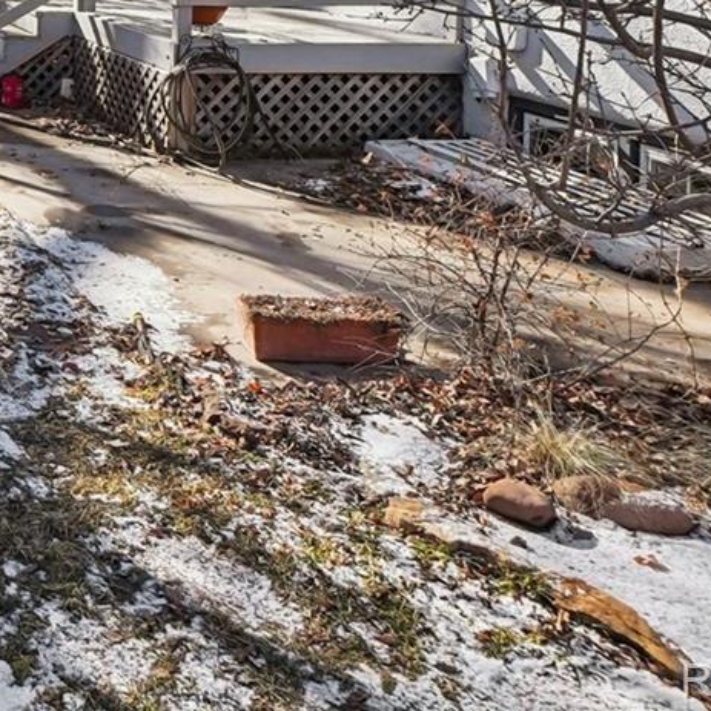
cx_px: -298
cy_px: -106
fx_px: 1022
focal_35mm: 44
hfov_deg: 28.4
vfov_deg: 32.7
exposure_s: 1/160
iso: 100
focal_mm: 10
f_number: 8
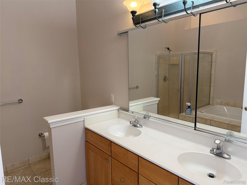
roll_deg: +0.6
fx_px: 171
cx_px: 124
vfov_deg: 56.8
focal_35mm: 24
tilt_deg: -8.3
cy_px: 92
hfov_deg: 71.6
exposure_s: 1/60
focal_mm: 6.76
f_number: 1.78
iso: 125
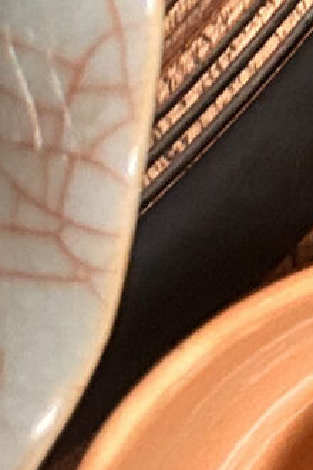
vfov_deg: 9.3
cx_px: 1275
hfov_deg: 5.6
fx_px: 2739
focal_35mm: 210
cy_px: -403
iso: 200
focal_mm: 5.7
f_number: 1.5
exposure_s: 1/50
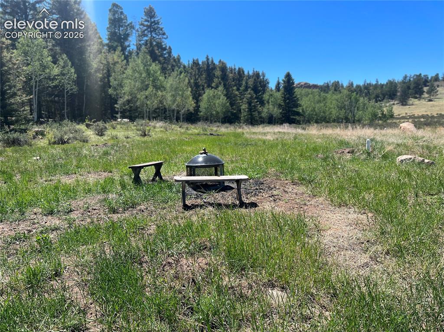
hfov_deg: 67.3
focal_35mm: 26
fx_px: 333
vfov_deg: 53.0
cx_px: 222
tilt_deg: -8.7
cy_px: 166
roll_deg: +2.9
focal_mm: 5.7
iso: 50
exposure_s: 1/2632
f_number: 1.5
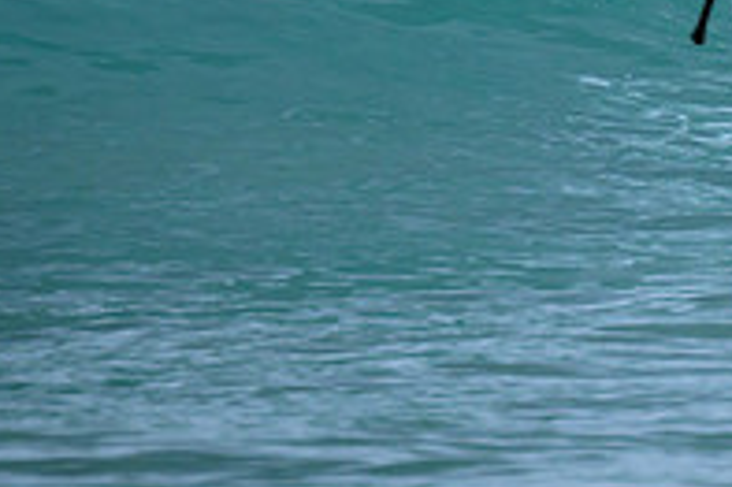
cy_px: -313
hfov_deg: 0.9
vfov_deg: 0.6
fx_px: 45934
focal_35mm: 2261
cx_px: 1016
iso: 1000
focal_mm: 560
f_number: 8
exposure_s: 1/2000
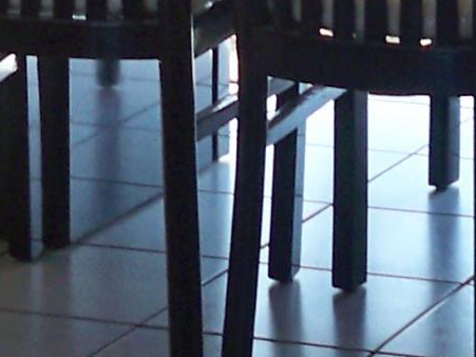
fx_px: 3203
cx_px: 515
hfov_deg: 8.4
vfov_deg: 6.0
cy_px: -618
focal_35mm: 233
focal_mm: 6.3
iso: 80
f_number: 3.1
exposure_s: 1/60
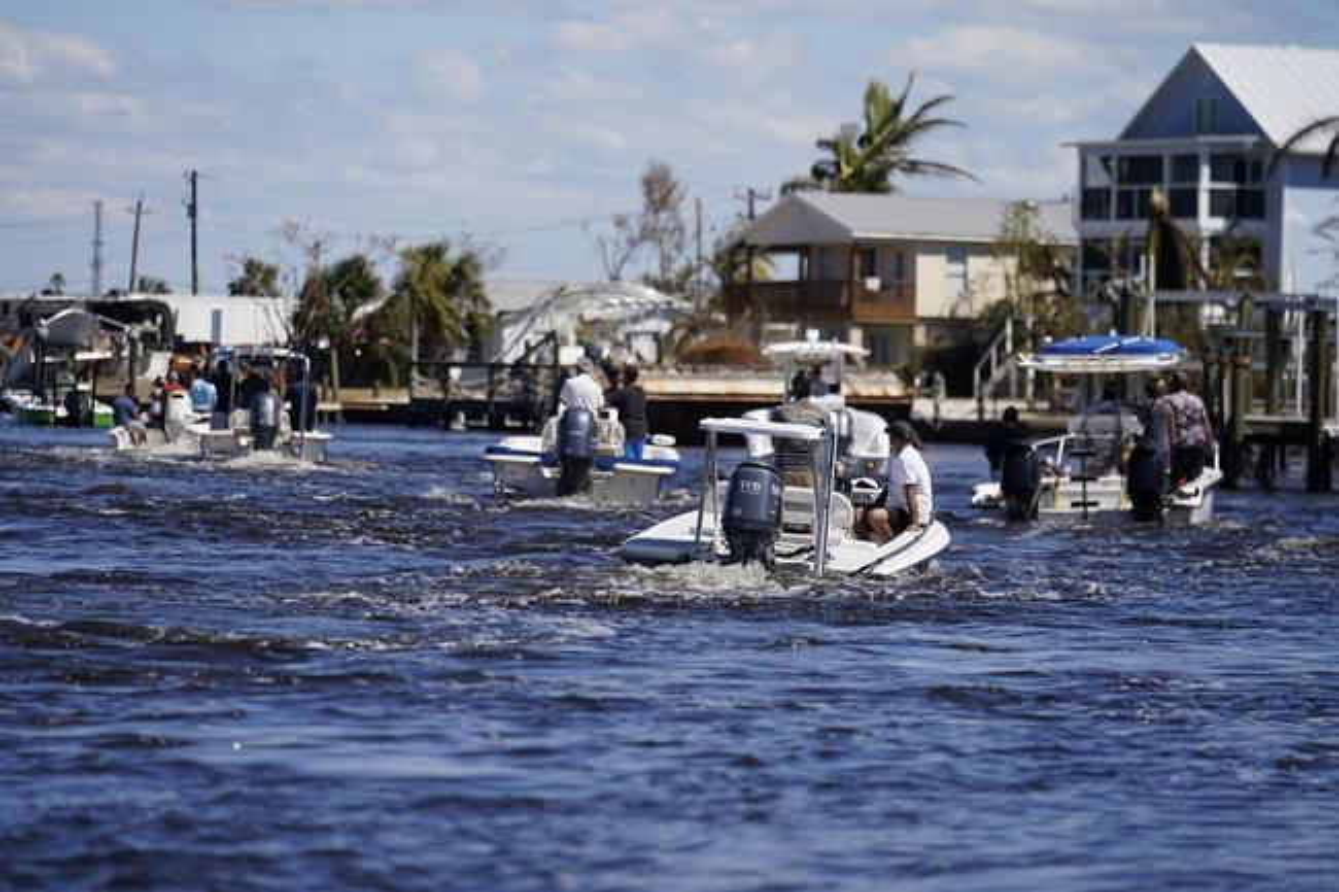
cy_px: 446
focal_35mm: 200
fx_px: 7437
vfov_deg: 6.9
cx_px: 670
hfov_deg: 10.3
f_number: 3.2
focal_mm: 200
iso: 100
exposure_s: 1/2500
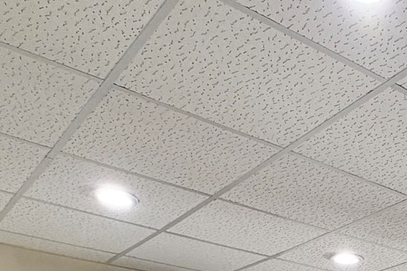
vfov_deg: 18.4
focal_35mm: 59
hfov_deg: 30.2
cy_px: 477
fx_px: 667
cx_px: 454
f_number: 2.2
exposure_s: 1/120
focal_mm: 2.22
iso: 250
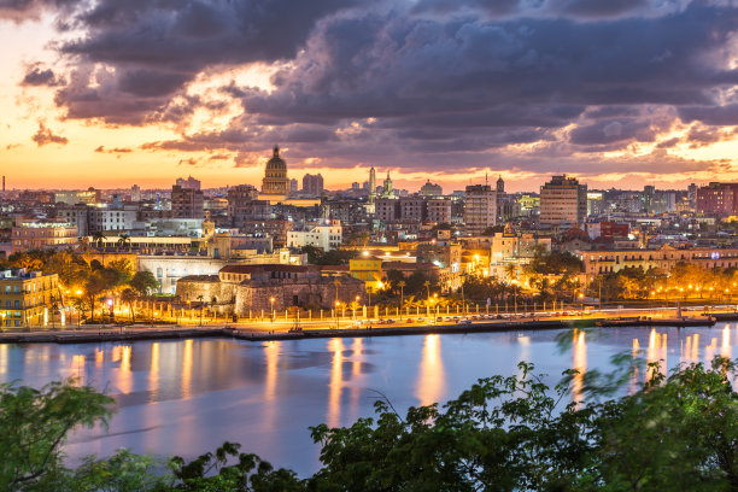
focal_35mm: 70
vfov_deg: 19.5
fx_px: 1435
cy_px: 246
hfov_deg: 28.8
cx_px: 369
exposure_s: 30
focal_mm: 70
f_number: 8
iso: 64
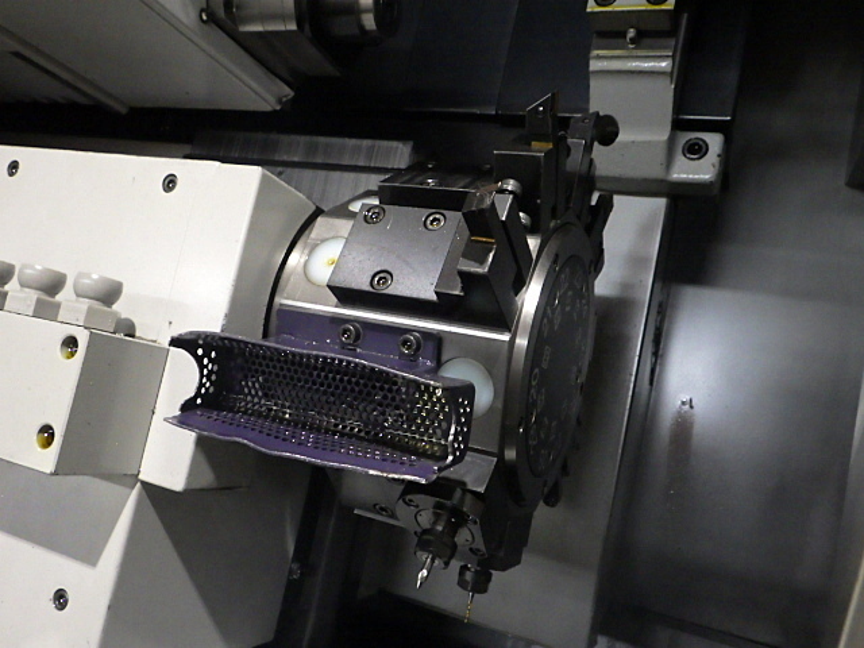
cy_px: 324
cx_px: 432
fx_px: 699
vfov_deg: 49.7
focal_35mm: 28
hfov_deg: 63.4
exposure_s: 1/25
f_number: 3.5
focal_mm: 5
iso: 1600
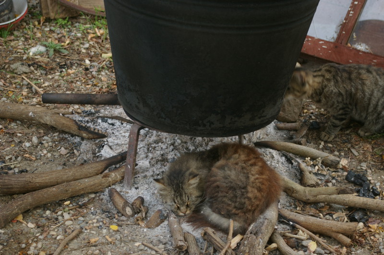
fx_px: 879
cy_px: 128
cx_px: 192
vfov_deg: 16.5
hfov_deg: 24.7
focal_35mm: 82
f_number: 6.7
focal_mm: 55
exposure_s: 1/20
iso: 200
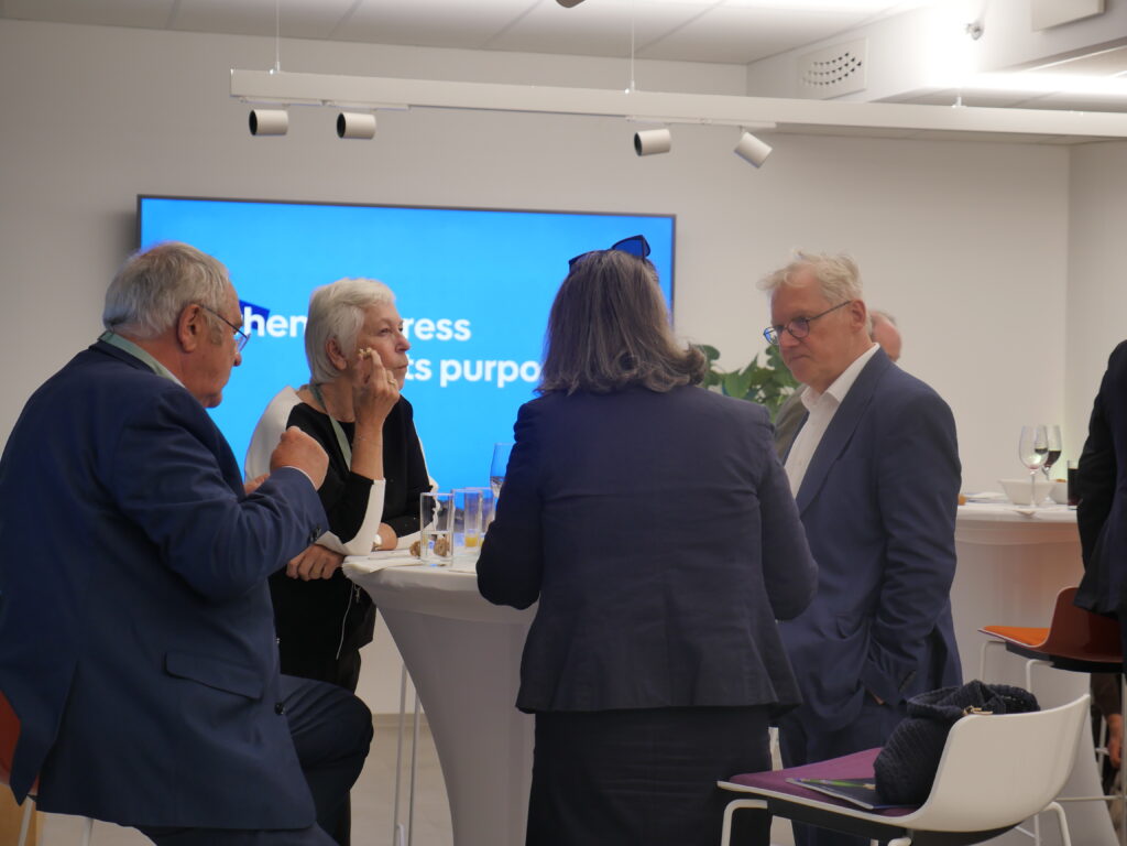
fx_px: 1953
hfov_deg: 32.2
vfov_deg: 24.4
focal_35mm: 60
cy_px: 423
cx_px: 564
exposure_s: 1/50
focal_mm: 30
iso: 200
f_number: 2.8
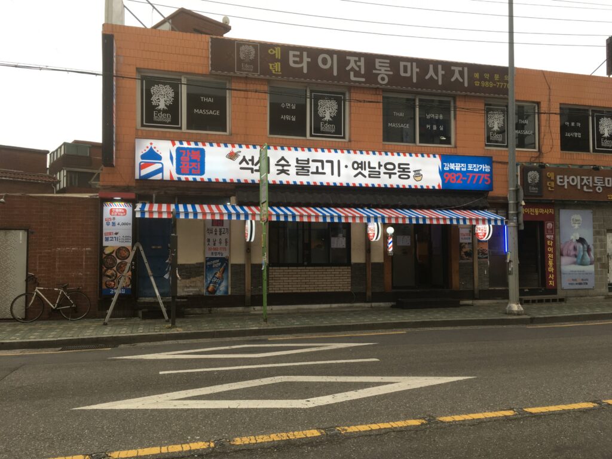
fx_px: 513
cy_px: 230
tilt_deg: +0.7
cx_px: 306
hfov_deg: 61.7
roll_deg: +0.0
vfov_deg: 48.2
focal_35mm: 29
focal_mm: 4.15
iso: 32
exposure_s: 1/120
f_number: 2.2
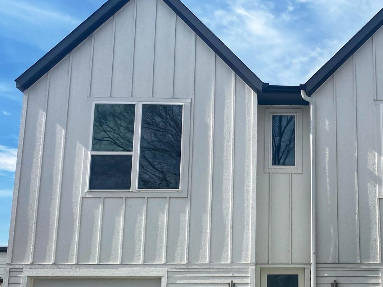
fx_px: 553
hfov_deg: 37.3
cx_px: 283
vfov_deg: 29.0
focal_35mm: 50
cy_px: 172
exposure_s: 1/4274
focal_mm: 4.25
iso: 32
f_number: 1.8
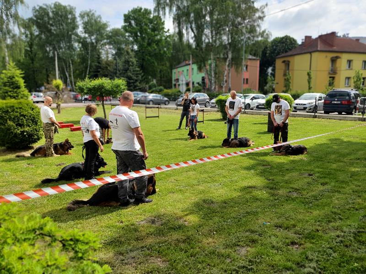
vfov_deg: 53.1
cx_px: 183
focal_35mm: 26
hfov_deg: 67.3
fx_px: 275
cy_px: 137
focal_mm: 4.3
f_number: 1.5
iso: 50
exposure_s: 1/2872
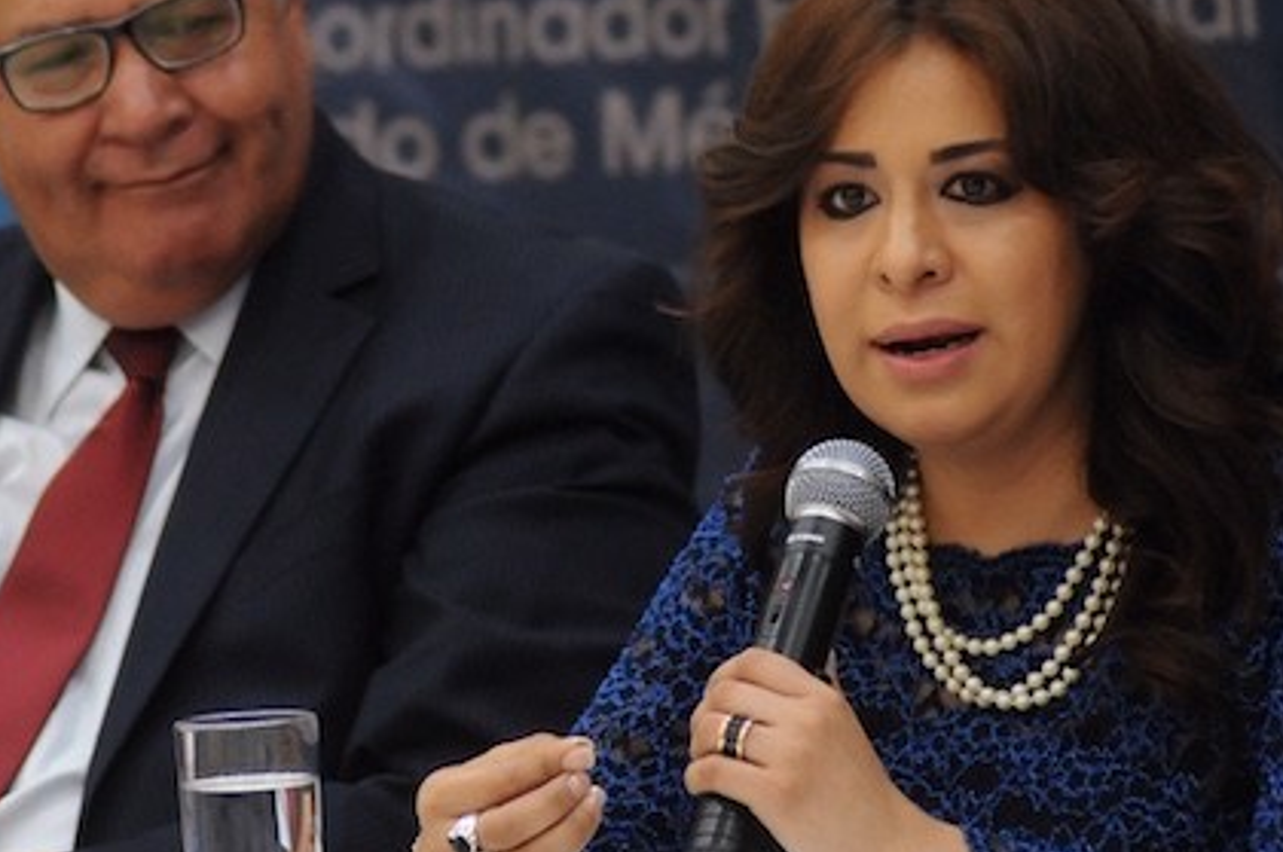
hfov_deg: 6.3
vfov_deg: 4.2
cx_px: 536
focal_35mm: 328
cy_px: 211
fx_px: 11676
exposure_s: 1/100
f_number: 4.2
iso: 1250
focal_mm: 122
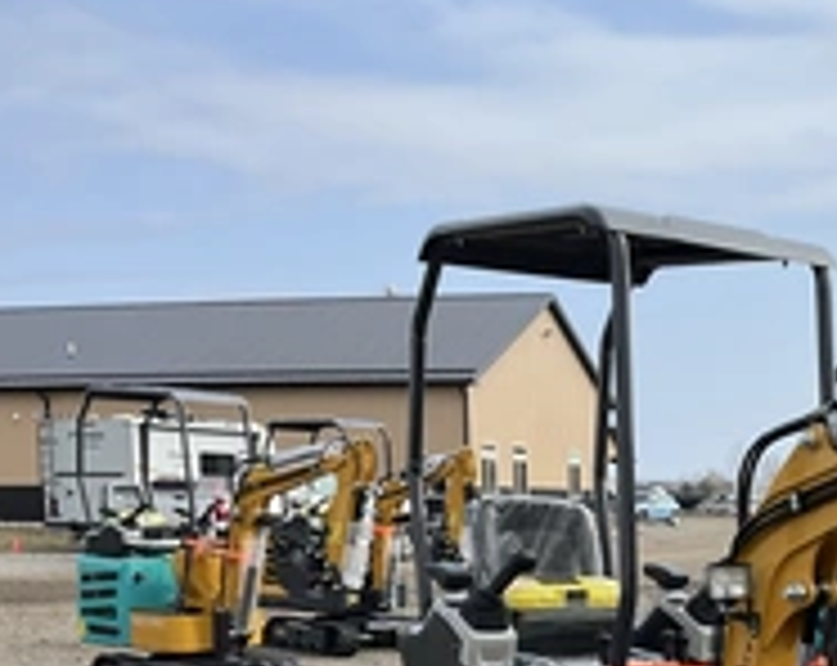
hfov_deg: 29.6
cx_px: 770
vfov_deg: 23.8
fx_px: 1508
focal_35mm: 61
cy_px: 670
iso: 25
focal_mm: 3
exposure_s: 1/1377
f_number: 1.8
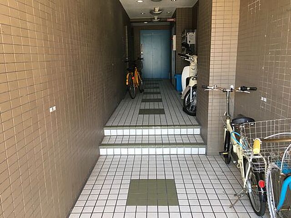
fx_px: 244
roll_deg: +1.8
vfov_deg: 48.2
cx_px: 146
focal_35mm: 29
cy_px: 109
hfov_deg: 61.7
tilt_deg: -11.7
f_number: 2.2
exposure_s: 1/30
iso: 50
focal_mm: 4.15
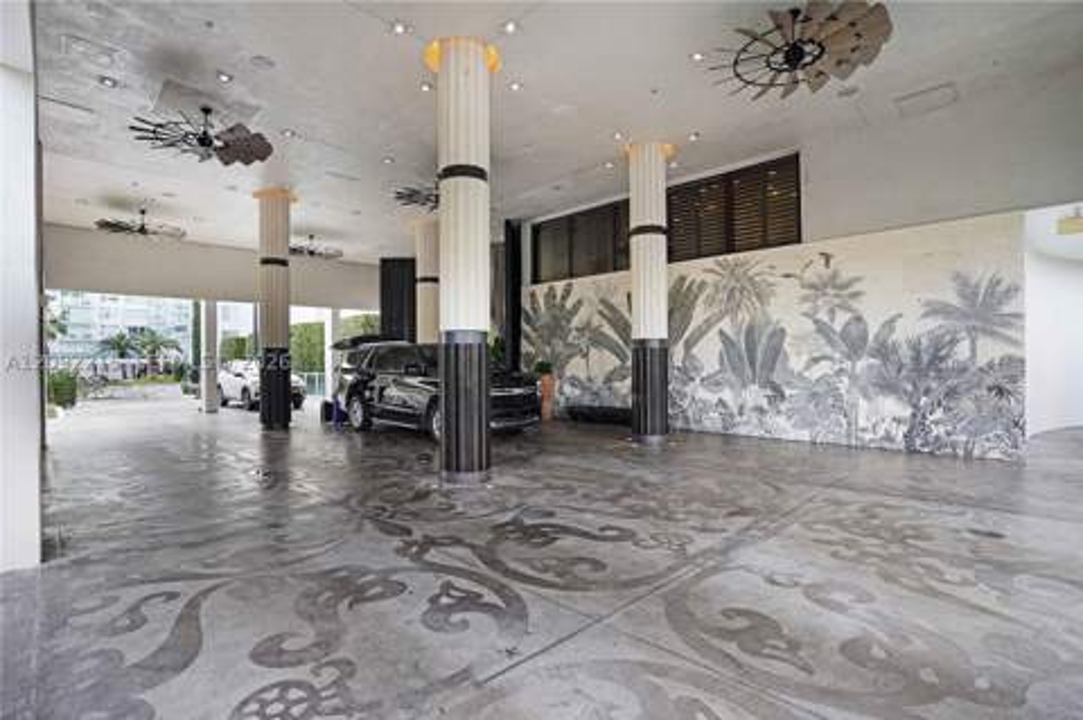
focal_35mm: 16
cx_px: 542
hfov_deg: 96.8
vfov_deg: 73.6
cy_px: 360
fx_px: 481
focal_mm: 16
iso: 125
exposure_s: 1/200
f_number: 5
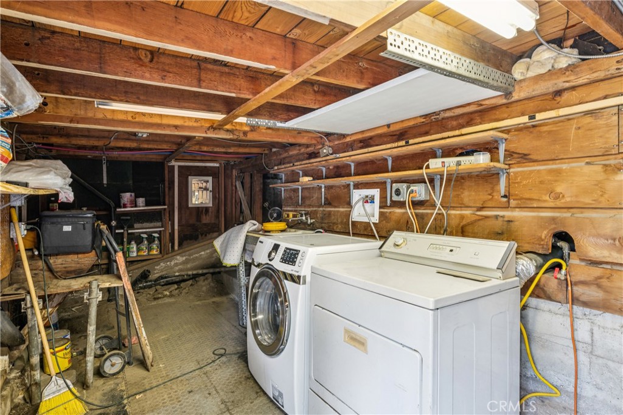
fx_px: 315
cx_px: 312
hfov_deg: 89.4
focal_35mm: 18
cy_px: 208
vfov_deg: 66.8
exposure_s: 2.5
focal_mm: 18.2
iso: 100
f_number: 13
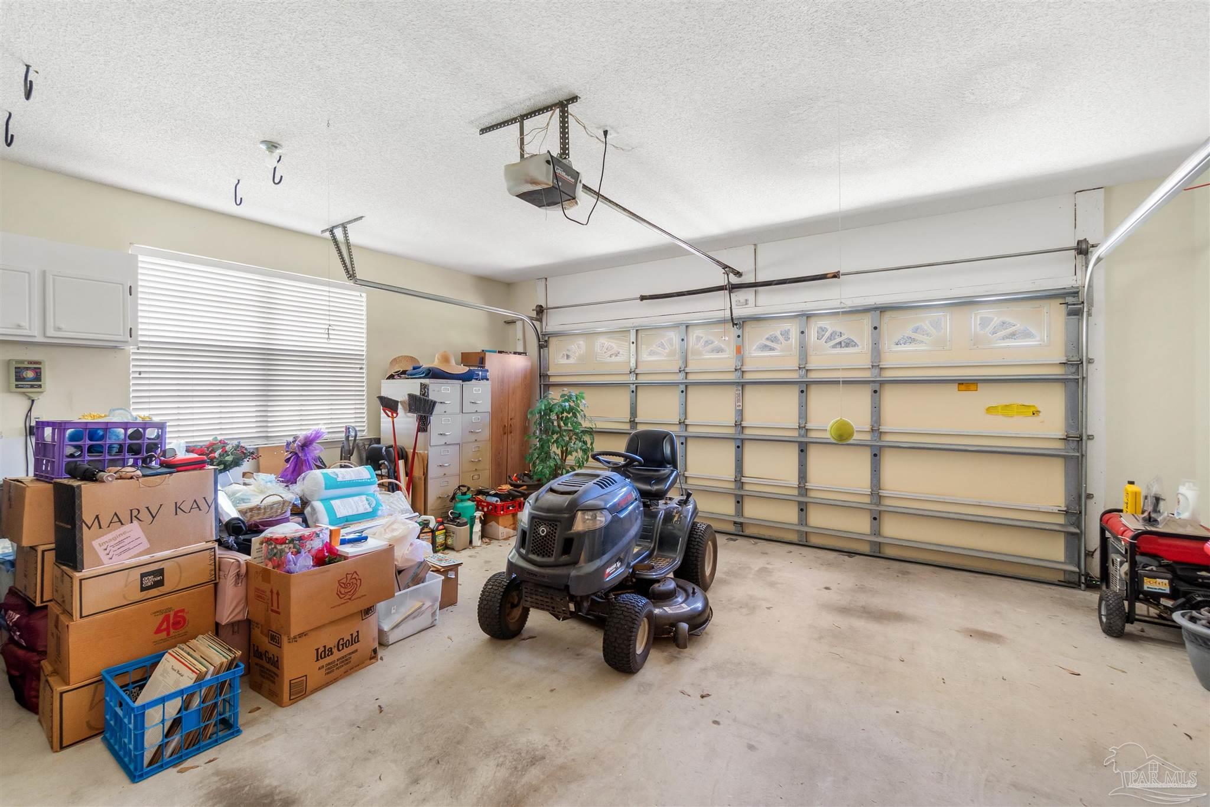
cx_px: 605
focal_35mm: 15
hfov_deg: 100.4
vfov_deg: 77.3
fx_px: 504
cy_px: 404
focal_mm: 10
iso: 400
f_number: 9
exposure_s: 1/6
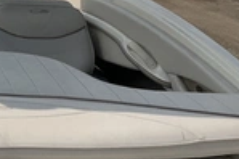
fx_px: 537
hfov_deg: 23.3
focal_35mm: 81
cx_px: -37
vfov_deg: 16.7
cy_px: 26
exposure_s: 1/3534
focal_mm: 3
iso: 25
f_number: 1.8
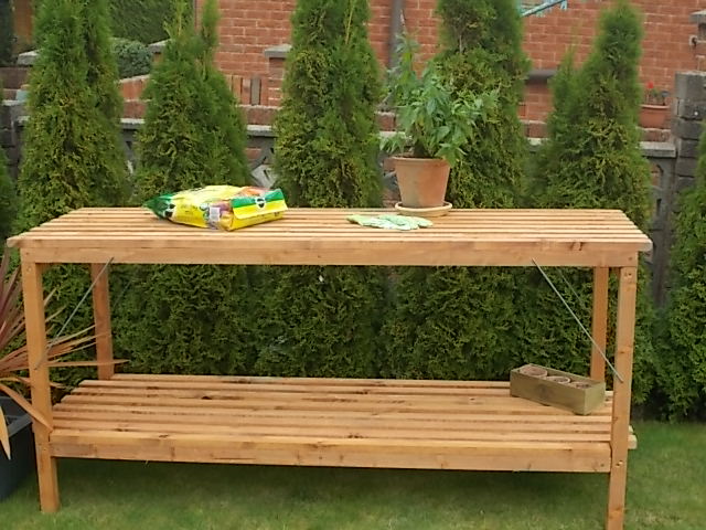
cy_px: 265
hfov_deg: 38.2
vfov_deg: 29.1
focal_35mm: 50
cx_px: 353
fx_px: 1020
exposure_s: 1/60
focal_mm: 9
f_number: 4.5
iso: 80
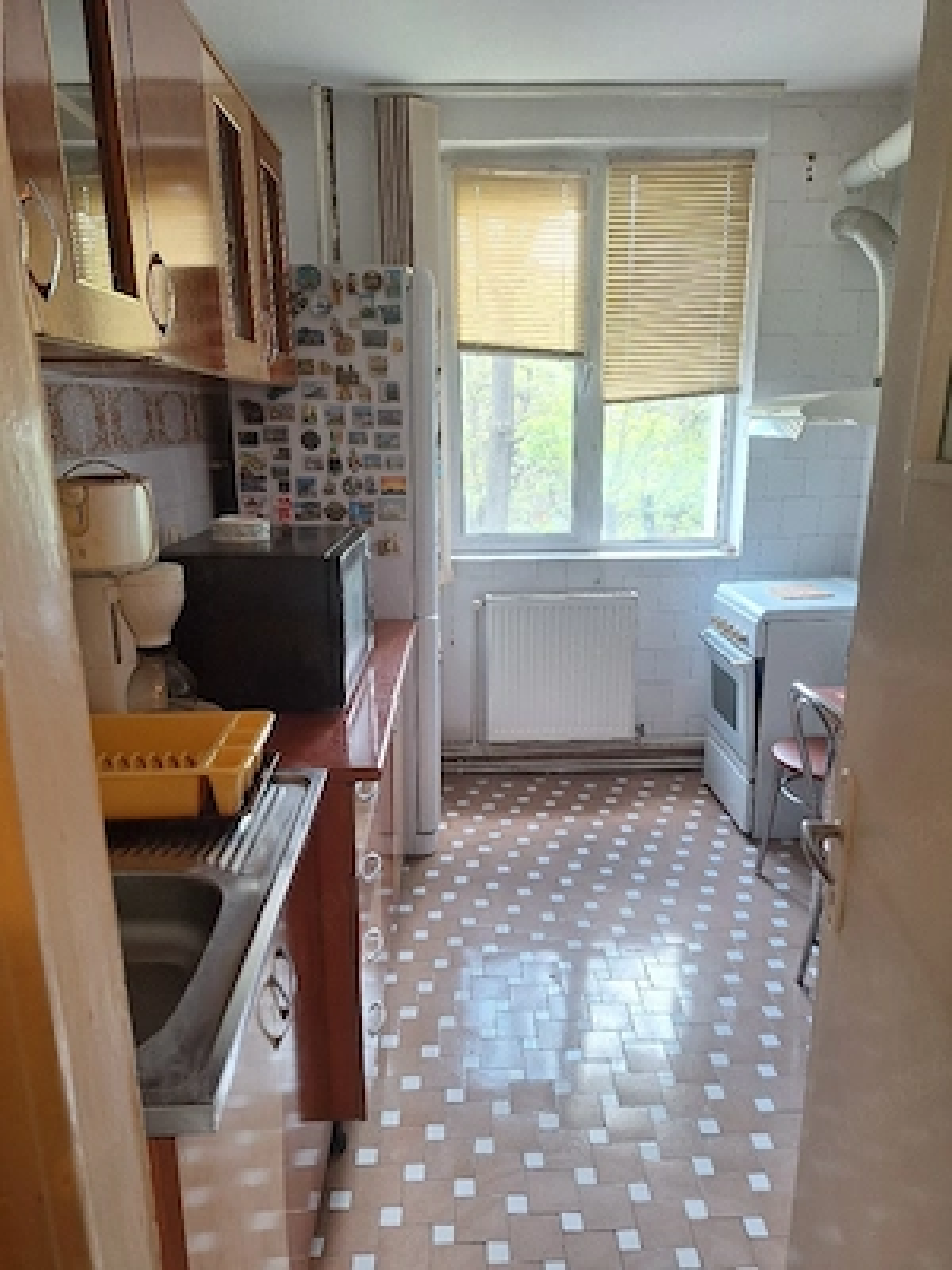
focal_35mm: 23
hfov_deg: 58.9
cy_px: 635
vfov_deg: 73.9
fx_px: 843
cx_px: 476
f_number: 1.8
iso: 80
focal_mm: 5.54
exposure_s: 1/50
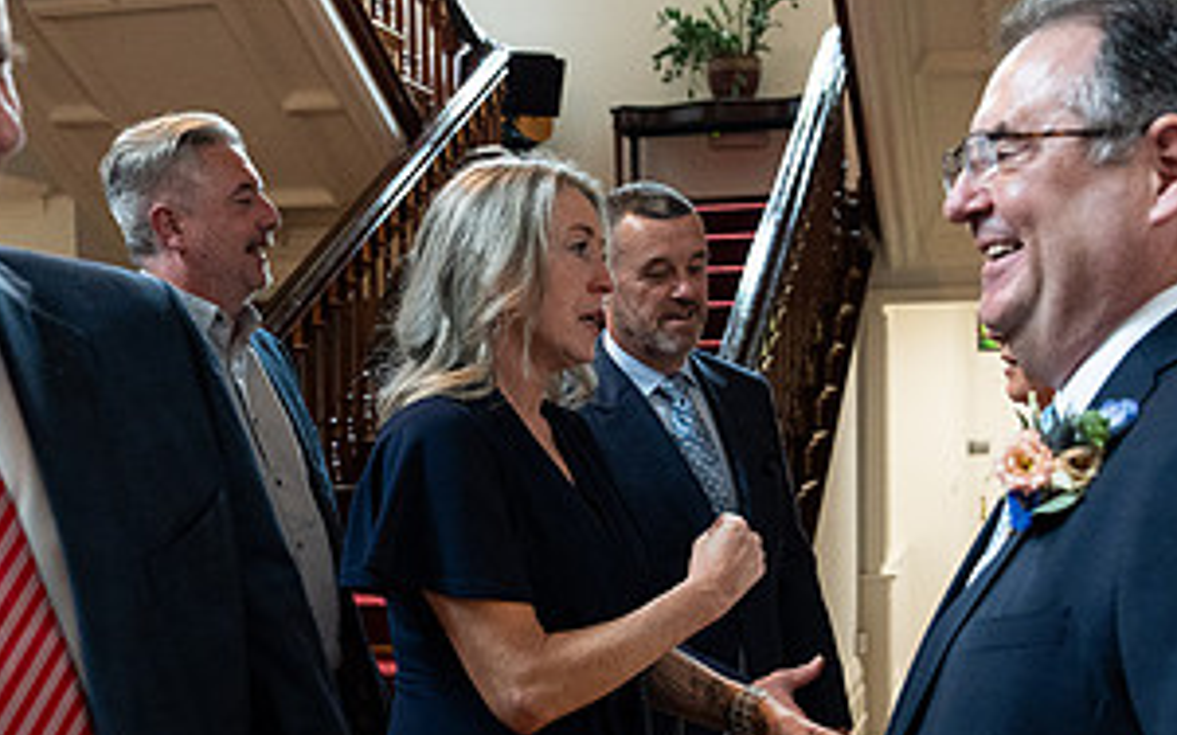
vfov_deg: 25.0
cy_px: 549
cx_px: 633
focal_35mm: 51
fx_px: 1636
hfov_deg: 39.6
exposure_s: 1/200
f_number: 3.5
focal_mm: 26
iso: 5000
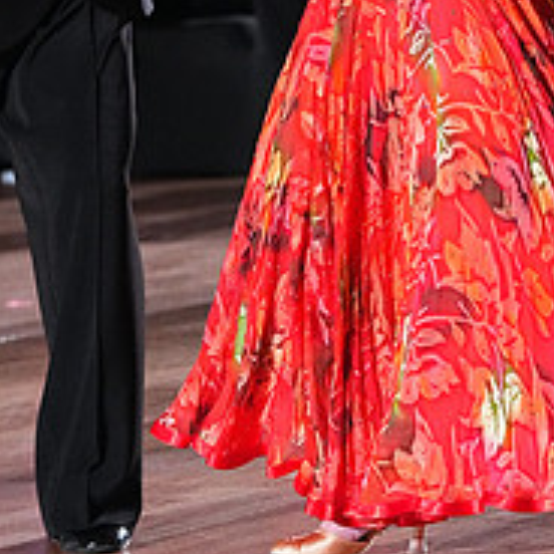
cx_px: 137
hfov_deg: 5.5
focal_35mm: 319
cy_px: -117
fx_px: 5776
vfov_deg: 5.5
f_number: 5
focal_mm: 119
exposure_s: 1/400
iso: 8000
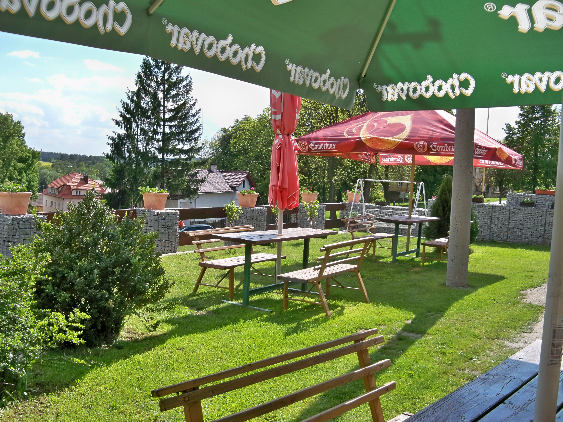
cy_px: 208
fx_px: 586
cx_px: 274
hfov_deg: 51.3
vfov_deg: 39.7
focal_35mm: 36
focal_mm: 6.2
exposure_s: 1/500
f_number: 3.5
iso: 64
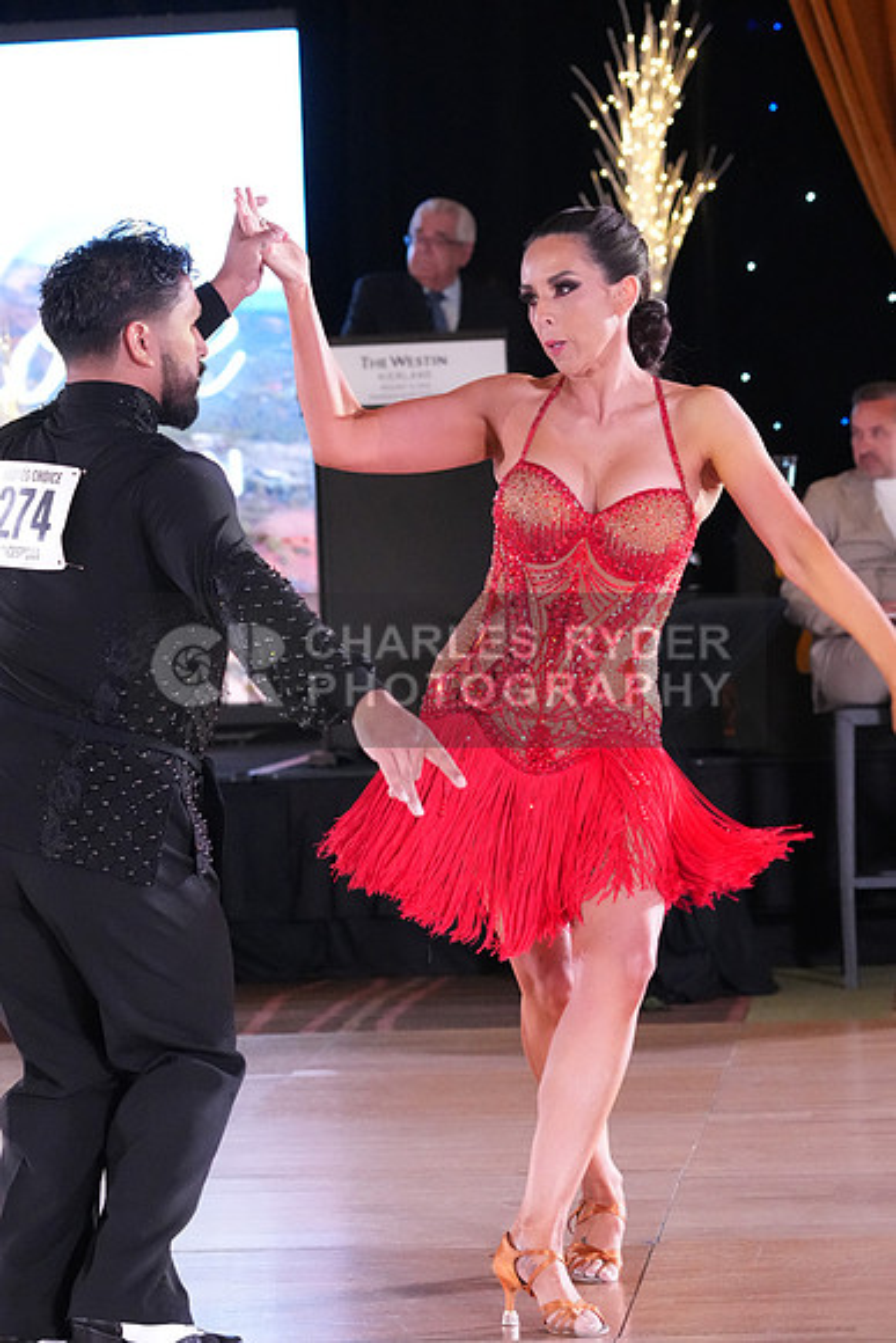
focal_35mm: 127
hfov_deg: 10.8
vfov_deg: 16.1
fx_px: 4738
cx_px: 448
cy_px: 672
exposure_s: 1/400
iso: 8000
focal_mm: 85
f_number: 4.5
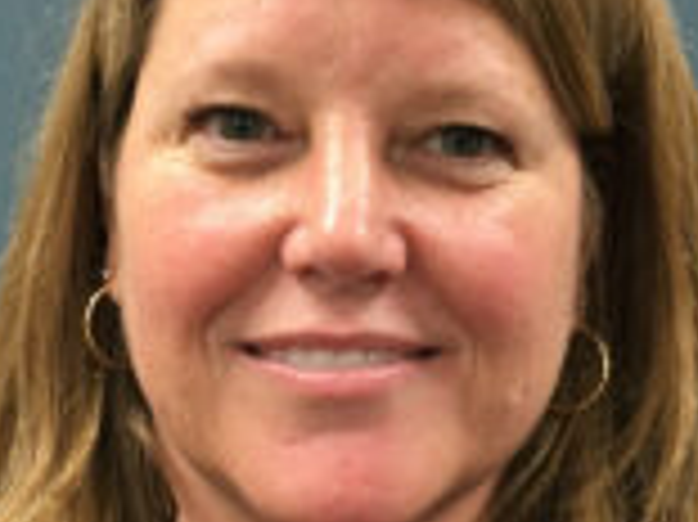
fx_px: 1511
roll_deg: +0.4
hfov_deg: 26.0
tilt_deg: -6.6
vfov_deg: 19.6
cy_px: 333
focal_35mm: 75
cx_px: 333
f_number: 2.2
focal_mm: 4.15
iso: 100
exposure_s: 1/30
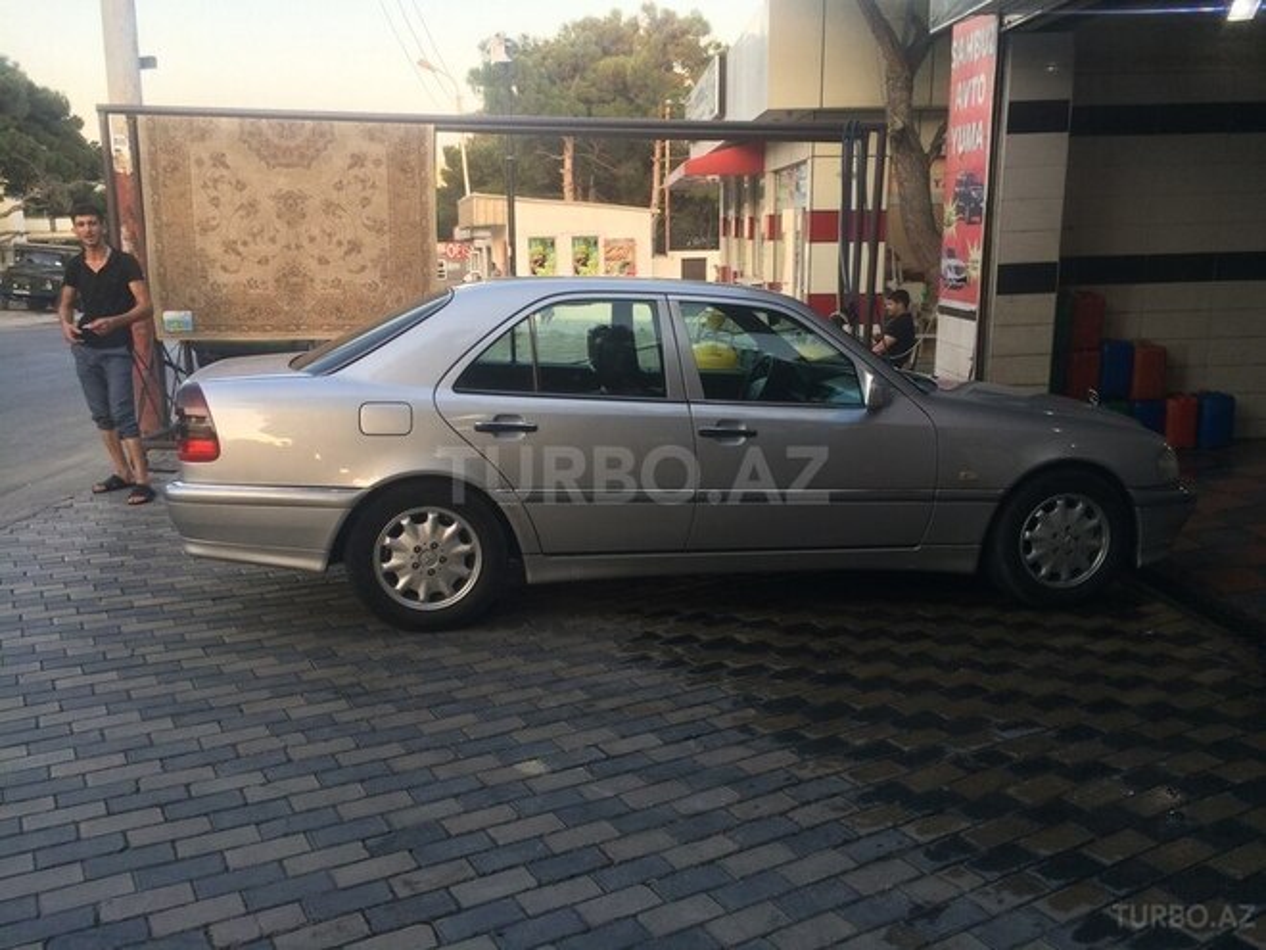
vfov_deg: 48.2
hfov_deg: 61.7
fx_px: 1061
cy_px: 475
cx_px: 633
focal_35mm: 29
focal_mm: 4.15
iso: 64
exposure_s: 1/100
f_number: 2.2
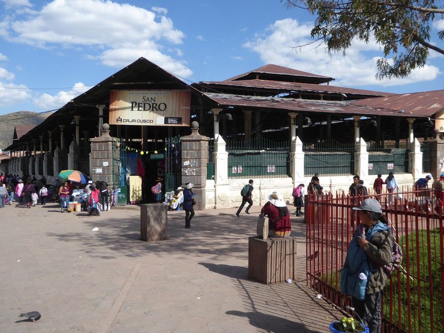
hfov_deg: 51.4
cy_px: 166
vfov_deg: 39.7
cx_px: 222
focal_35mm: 36
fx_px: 462
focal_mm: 6.3
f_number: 3.7
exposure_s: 1/640
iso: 80
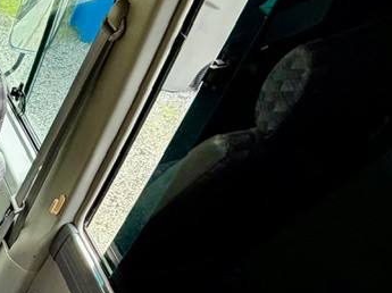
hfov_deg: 25.2
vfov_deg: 22.7
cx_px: -232
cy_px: 443
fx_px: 588
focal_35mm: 52
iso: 100
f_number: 2.2
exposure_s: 1/121
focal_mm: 2.22
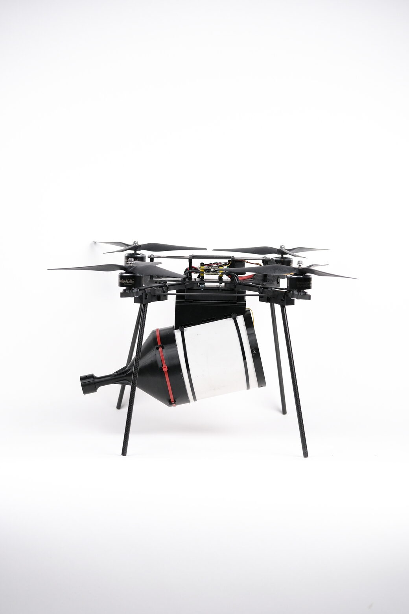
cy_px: 307
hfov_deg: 16.3
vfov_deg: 24.2
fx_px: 1431
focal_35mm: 84
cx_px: 204
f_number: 3.6
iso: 1000
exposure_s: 1/200
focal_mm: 56
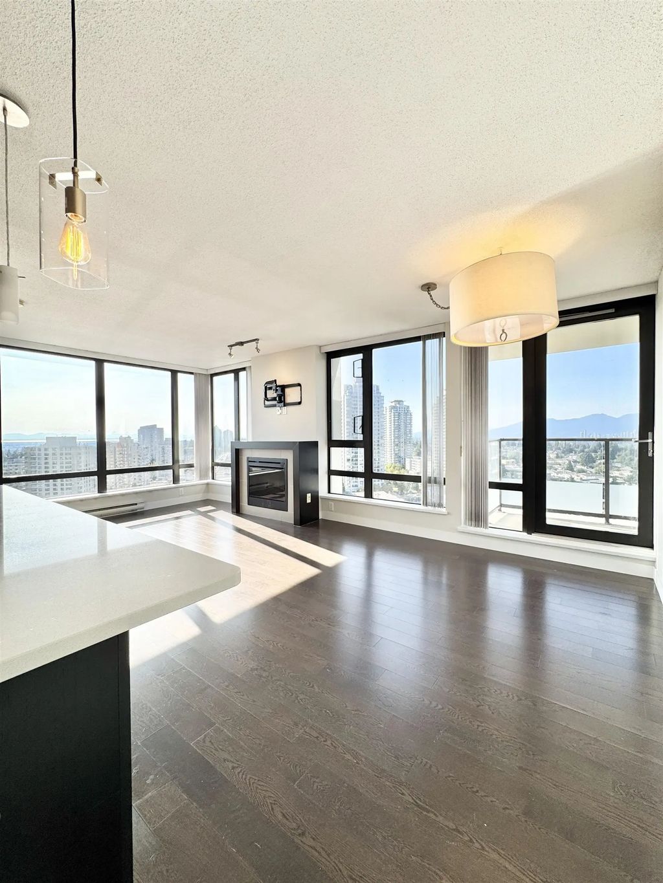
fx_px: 357
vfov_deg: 102.1
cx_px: 332
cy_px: 442
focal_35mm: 14
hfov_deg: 85.7
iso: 40
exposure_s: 1/381
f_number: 2.2
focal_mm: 2.22
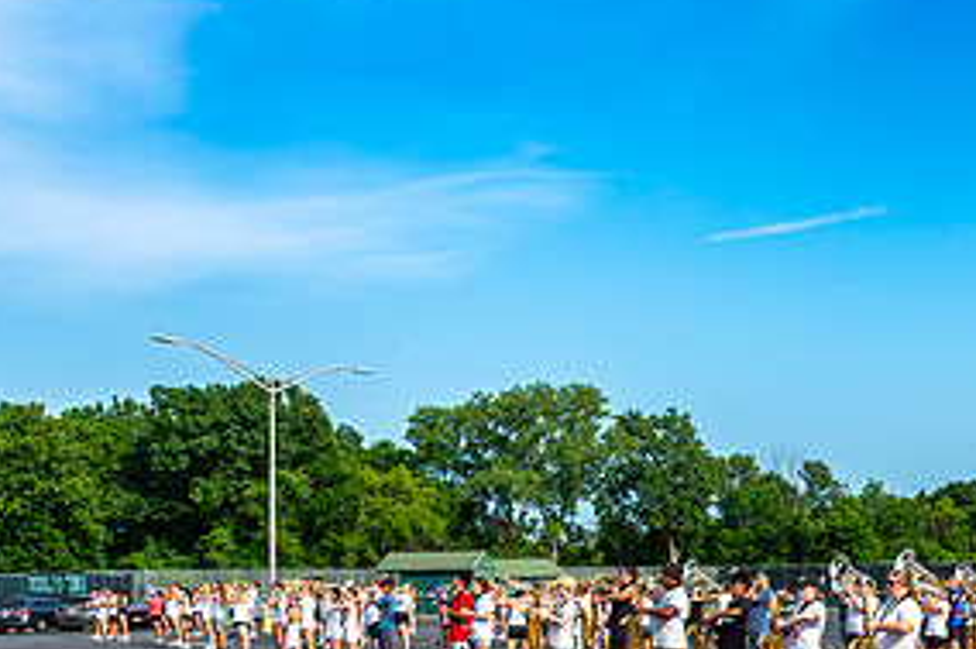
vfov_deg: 25.6
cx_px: 976
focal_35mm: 51
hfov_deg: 35.2
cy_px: 584
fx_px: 1382
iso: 320
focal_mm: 24
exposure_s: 1/500
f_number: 13
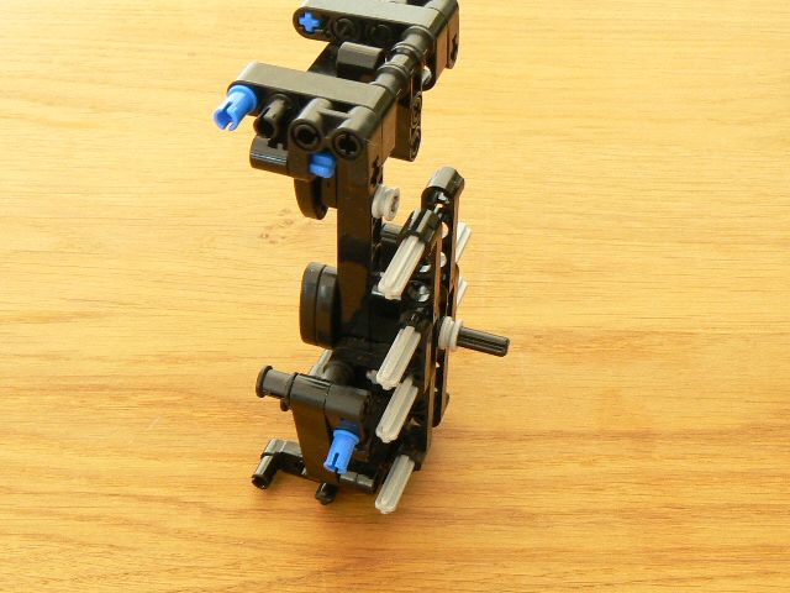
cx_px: 395
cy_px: 296
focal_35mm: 57
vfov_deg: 25.7
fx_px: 1301
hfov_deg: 33.8
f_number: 5
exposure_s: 2
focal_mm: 7
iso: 100
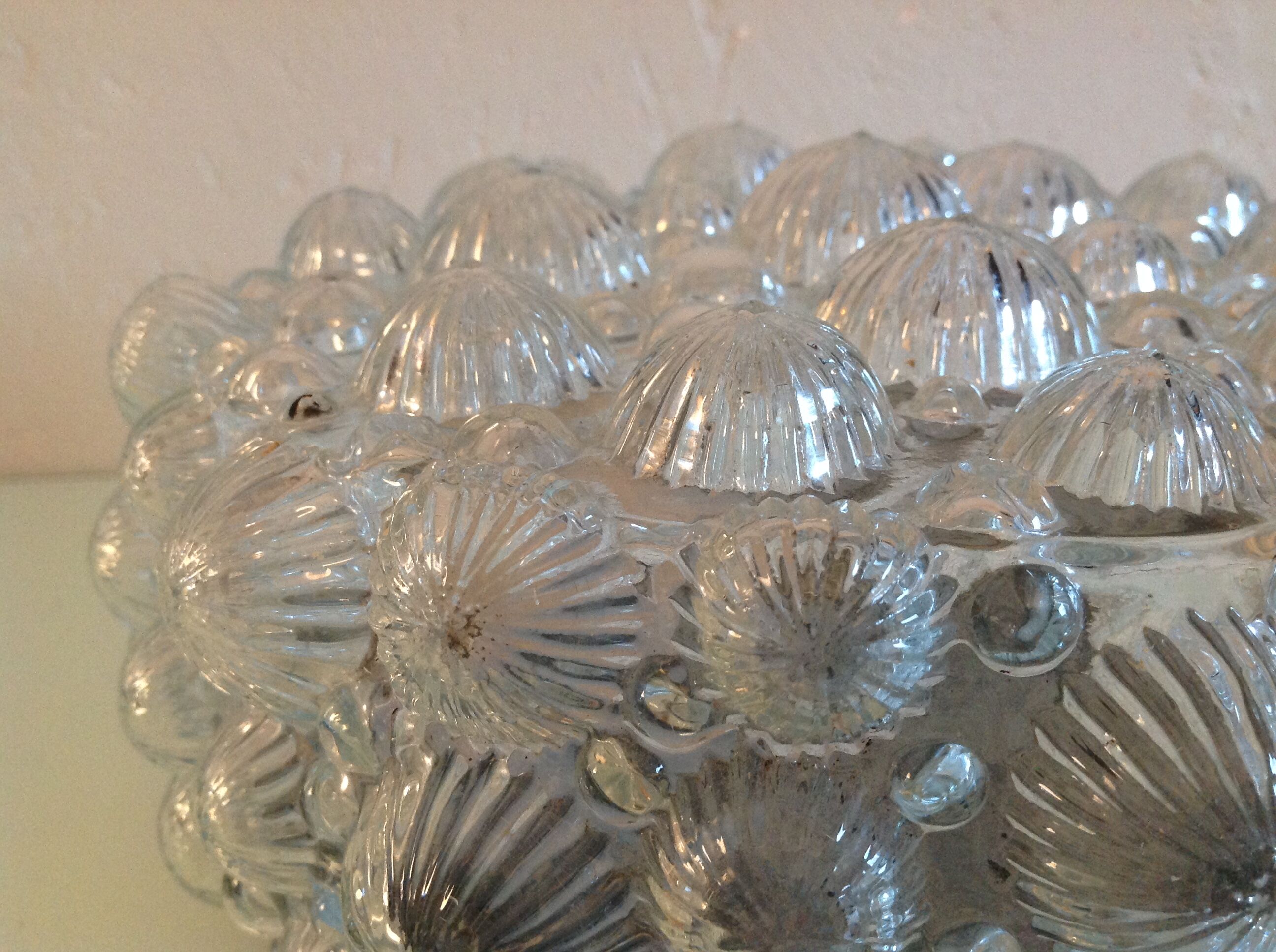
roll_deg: +0.4
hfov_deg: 52.7
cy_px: 476
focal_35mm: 35
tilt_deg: -21.2
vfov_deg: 40.6
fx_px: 1288
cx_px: 638
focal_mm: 4.28
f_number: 2.4
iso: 250
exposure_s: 1/17
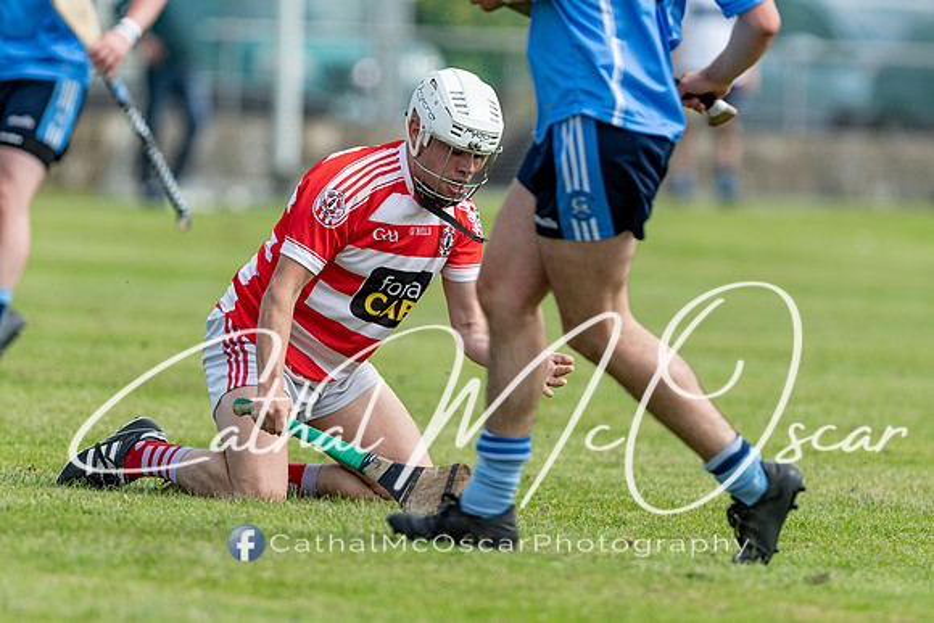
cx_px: 467
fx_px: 11677
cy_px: 312
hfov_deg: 4.6
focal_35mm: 450
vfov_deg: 3.1
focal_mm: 300
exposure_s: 1/1600
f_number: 2.8
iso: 100
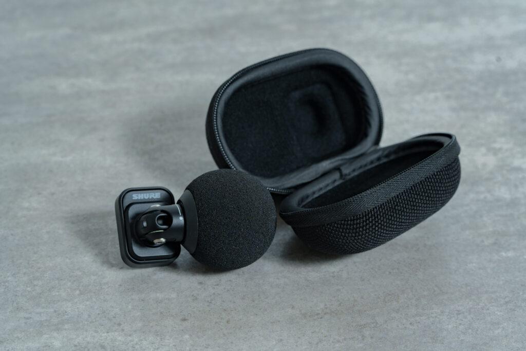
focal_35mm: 91
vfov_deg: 15.0
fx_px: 1330
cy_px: 176
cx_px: 263
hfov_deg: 22.4
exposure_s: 1/10
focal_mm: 91
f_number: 8
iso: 400
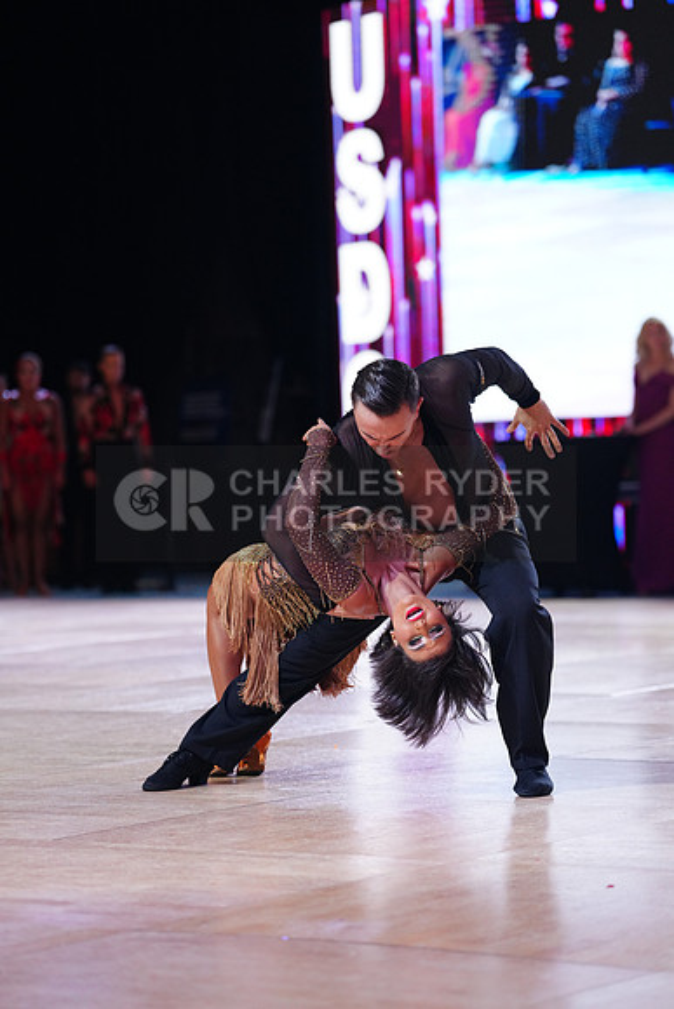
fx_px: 3340
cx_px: 337
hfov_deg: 11.5
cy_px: 504
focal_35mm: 119
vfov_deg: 17.2
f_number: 2.8
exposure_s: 1/500
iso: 2000
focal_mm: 119
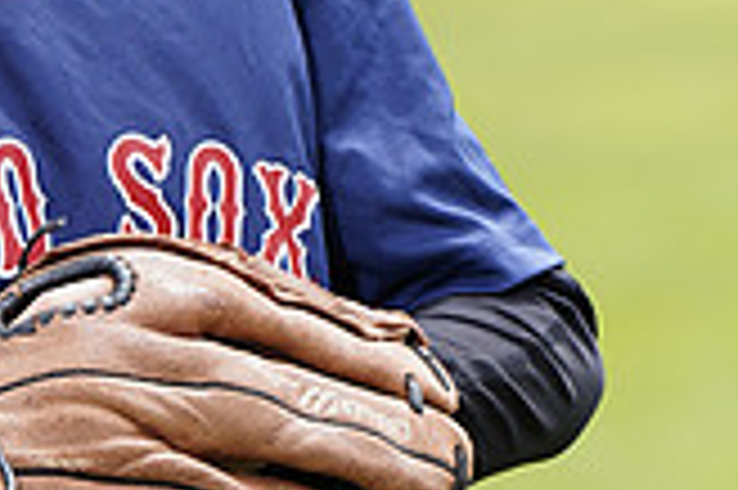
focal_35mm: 676
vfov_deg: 2.0
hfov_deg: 3.1
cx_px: 34
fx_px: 13844
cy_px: -198
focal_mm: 191
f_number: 6.3
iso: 100
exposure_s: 1/250
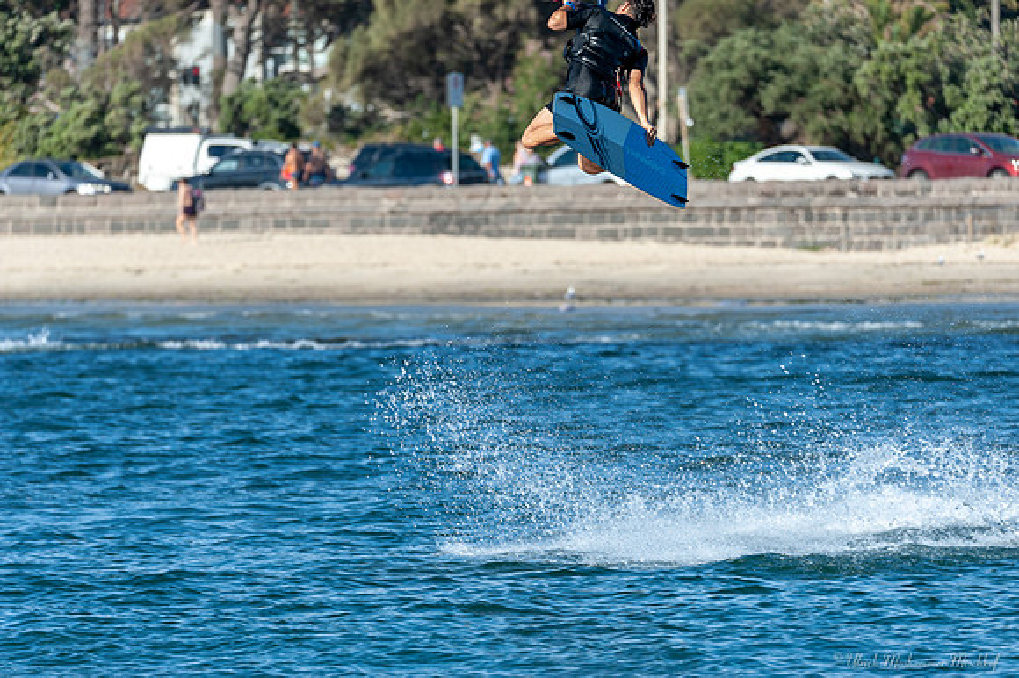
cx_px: 510
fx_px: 9618
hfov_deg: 6.1
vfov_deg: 4.0
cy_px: 339
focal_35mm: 340
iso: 250
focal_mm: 340
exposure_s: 1/1000
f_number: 6
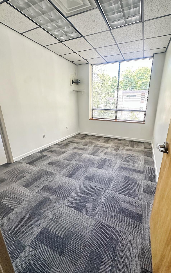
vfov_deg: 101.5
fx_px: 112
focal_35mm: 15
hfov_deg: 74.5
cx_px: 95
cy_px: 136
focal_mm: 2.22
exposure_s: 1/84
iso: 320
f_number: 2.2
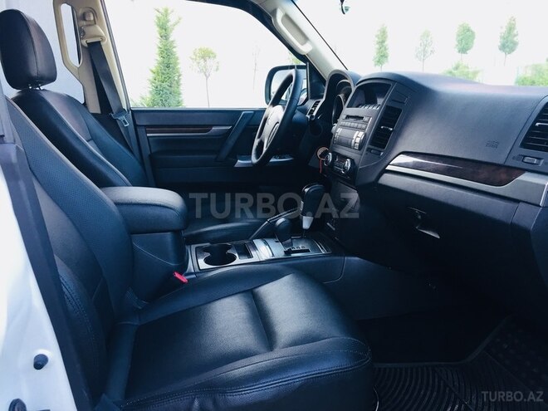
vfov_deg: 48.2
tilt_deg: -12.5
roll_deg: +0.4
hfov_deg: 61.7
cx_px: 274
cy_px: 206
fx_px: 459
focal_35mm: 29
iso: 32
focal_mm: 4.15
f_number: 2.2
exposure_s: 1/33
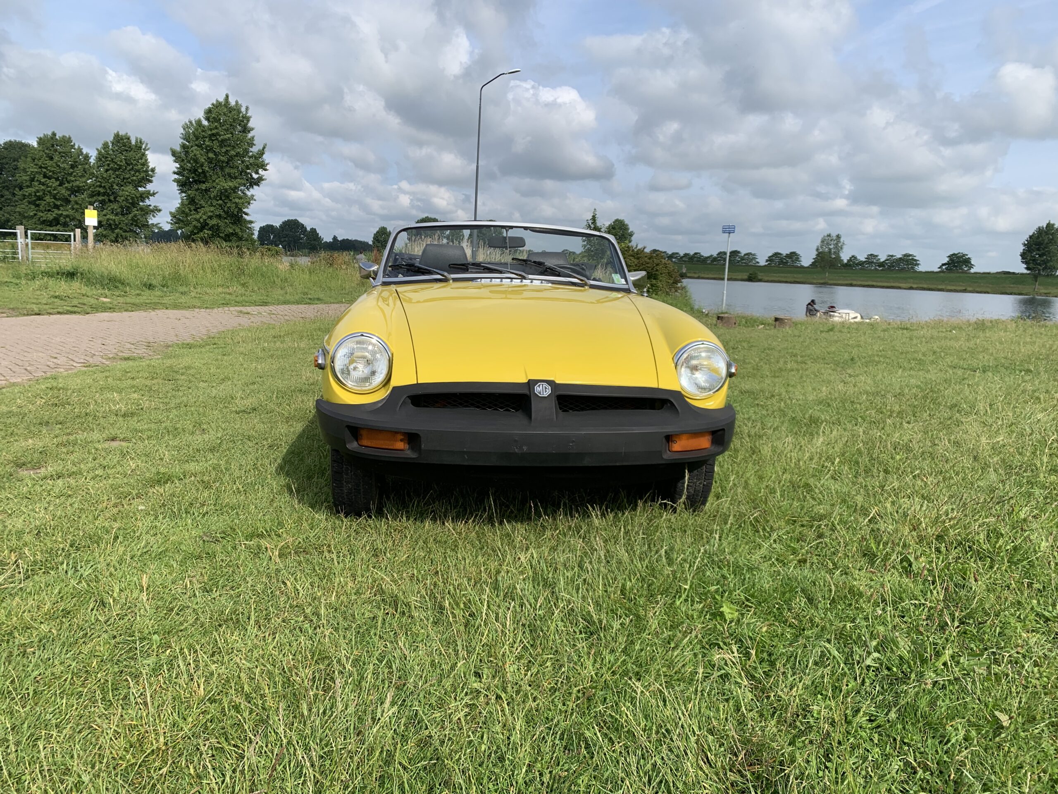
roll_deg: -2.4
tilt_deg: -10.1
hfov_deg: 67.3
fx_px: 795
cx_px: 529
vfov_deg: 53.1
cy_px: 397
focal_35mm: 26
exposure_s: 1/2114
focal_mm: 4.25
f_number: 1.8
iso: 25
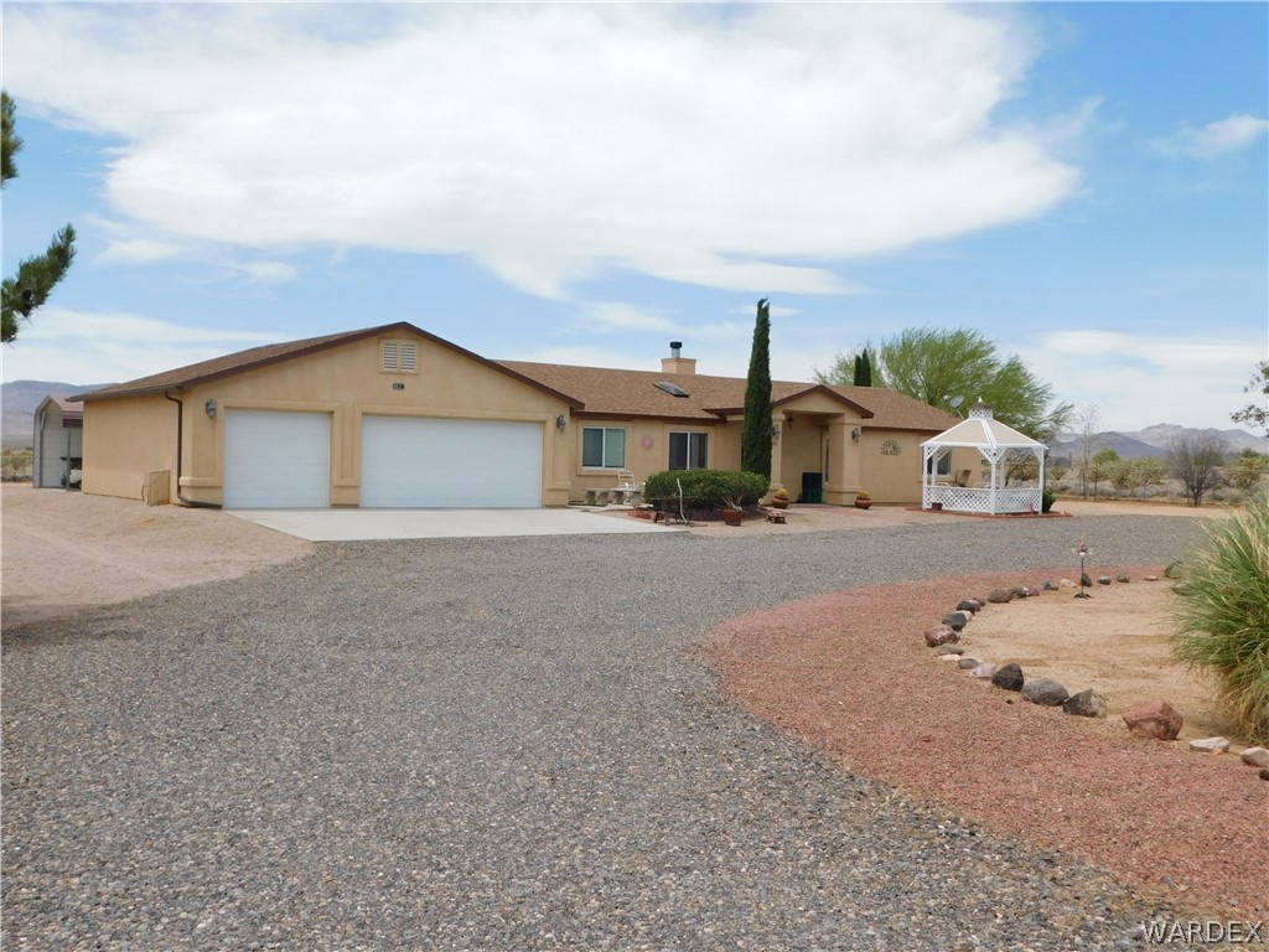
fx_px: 1320
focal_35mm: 36
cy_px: 476
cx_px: 634
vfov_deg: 39.7
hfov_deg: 51.4
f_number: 3.5
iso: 125
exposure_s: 1/1250
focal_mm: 6.3
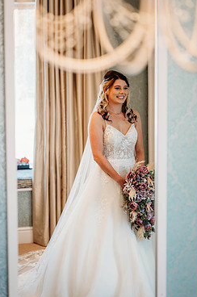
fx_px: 857
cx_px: 105
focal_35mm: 104
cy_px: 126
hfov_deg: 13.1
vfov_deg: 19.7
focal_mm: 85
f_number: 2
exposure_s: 1/200
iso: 160
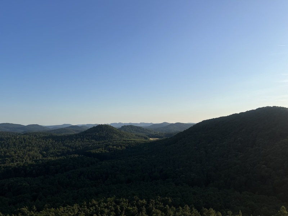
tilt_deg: +4.1
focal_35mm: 26
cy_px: 108
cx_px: 144
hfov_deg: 67.3
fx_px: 216
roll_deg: +0.5
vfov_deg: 53.1
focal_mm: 5.1
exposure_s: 1/5556
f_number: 1.6
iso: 50
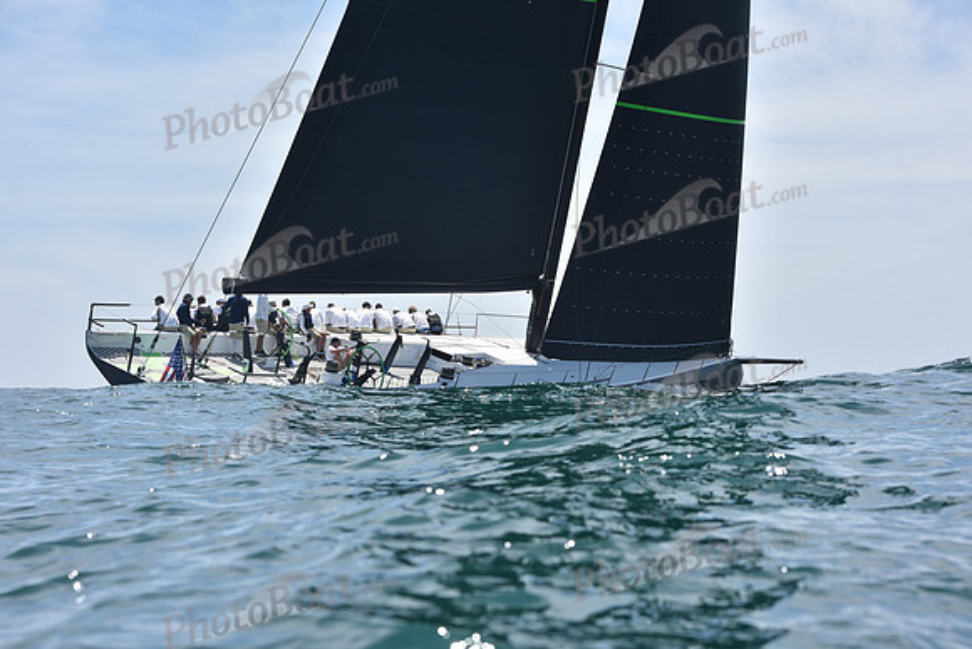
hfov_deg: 28.8
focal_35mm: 70
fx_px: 1890
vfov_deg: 19.5
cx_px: 486
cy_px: 324
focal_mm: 70
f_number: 9
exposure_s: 1/800
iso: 250
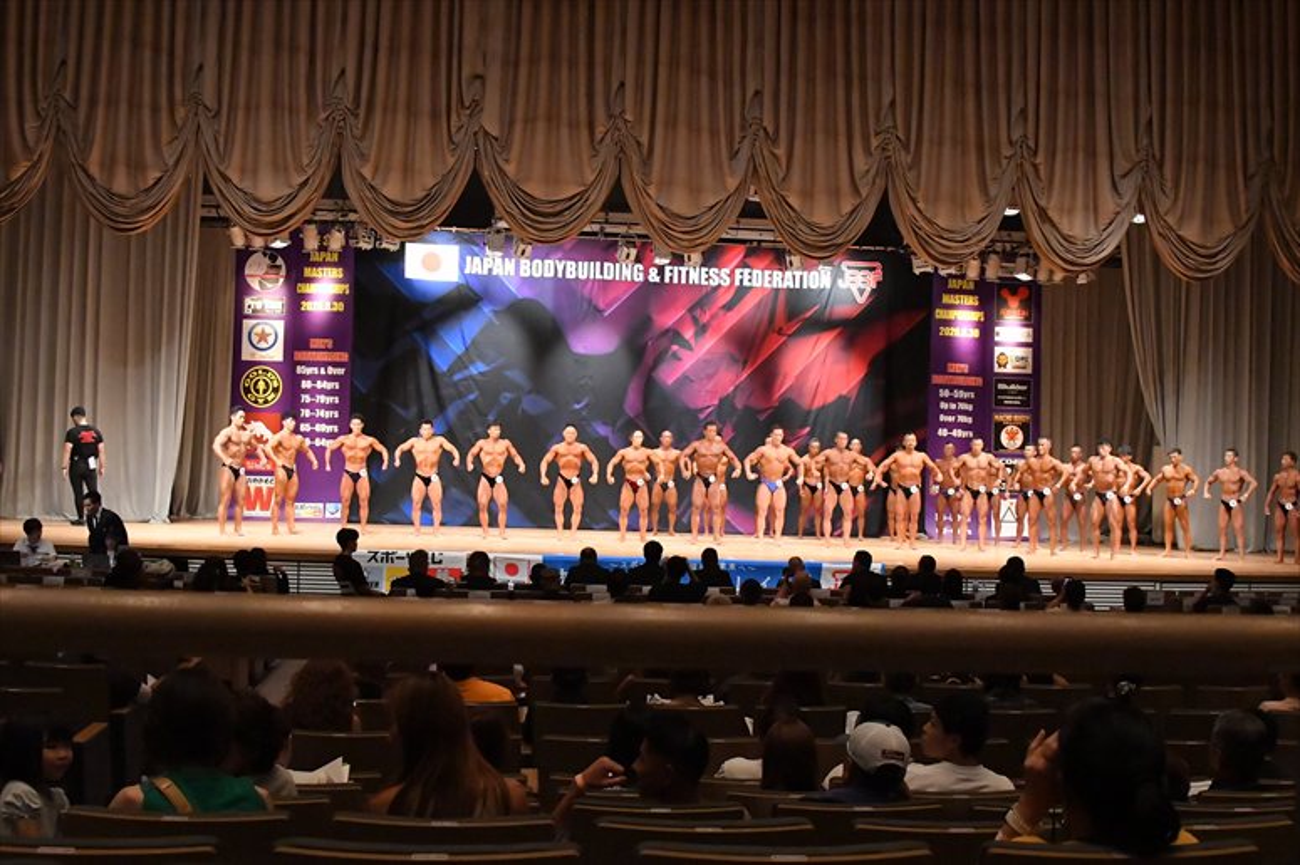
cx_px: 650
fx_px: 1516
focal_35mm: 42
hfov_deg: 46.4
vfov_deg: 31.9
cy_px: 432
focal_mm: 28
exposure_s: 1/400
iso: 11400
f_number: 5.6
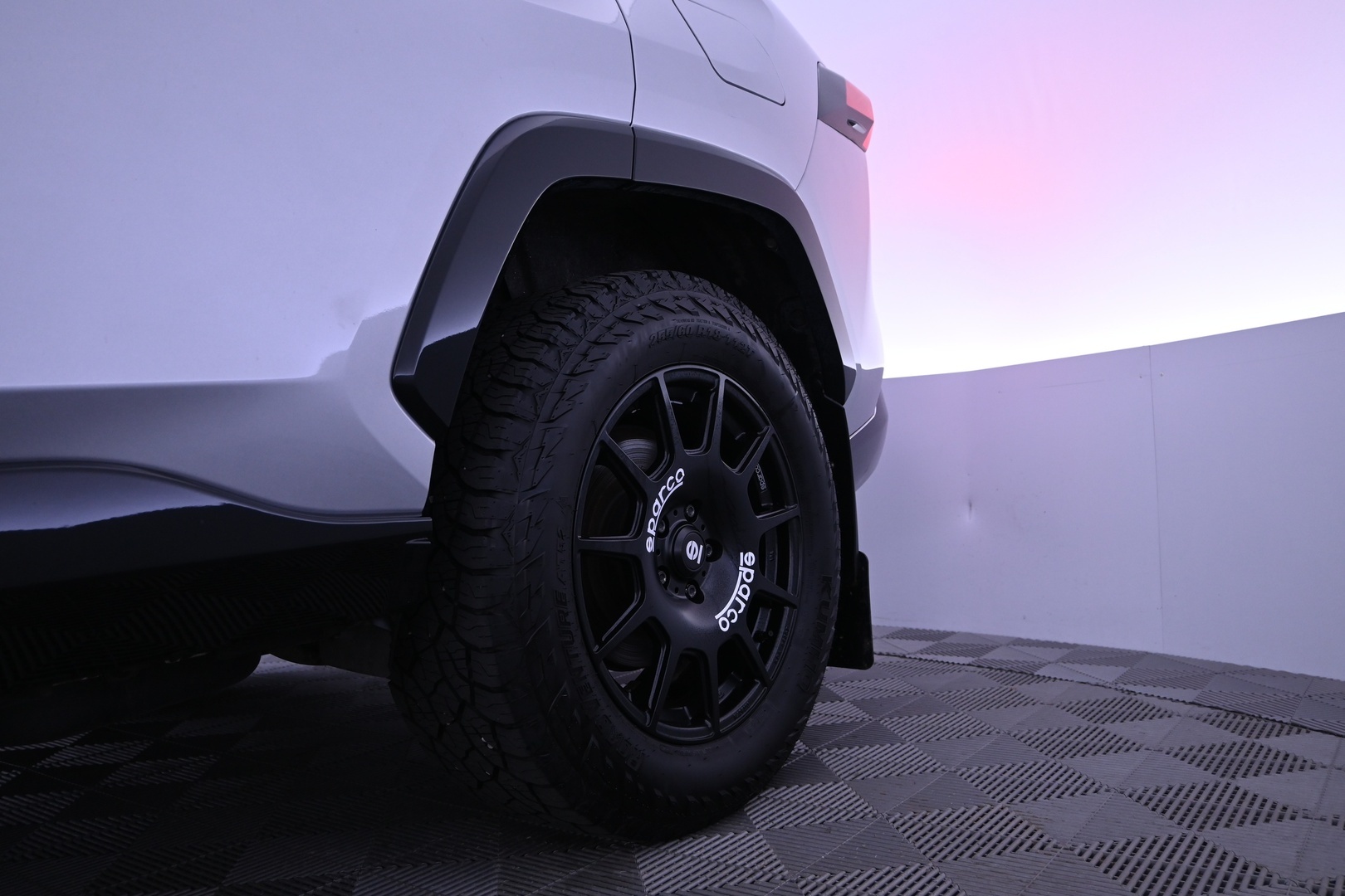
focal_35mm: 29
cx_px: 672
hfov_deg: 63.2
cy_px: 448
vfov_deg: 44.6
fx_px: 1093
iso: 560
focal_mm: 19.5
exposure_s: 1/30
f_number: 3.8
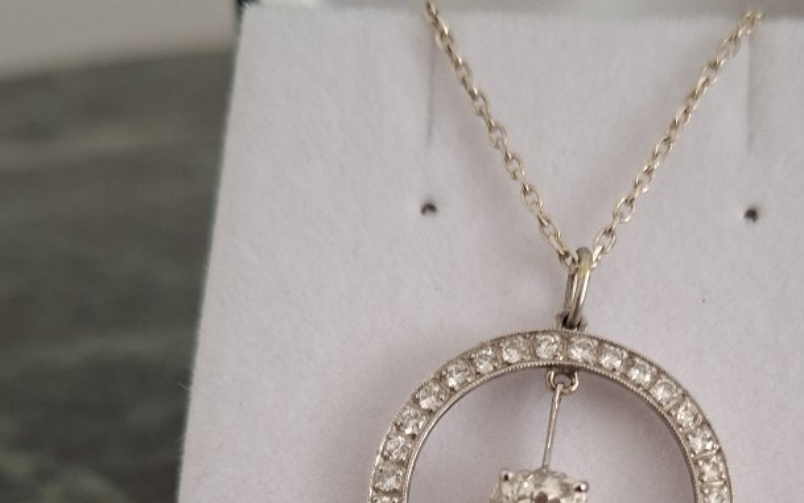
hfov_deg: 41.3
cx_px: 540
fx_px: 1052
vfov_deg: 24.8
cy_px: 570
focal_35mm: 48
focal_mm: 5.54
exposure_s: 1/24
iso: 500
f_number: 1.8
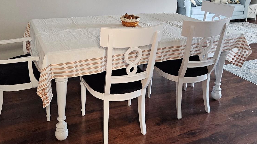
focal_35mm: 36
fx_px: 245
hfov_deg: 55.2
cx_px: 119
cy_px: 13
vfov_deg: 31.2
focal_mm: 5.4
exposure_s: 1/120
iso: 800
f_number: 1.8
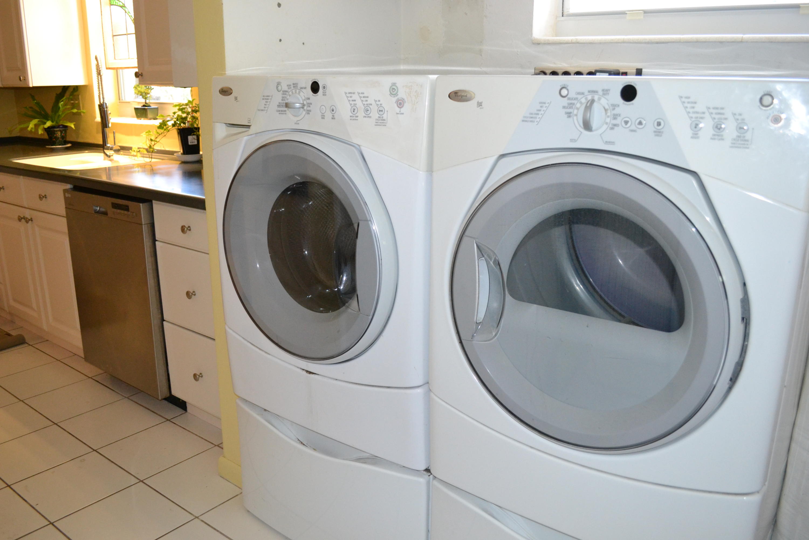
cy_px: 270
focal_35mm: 30
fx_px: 674
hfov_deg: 61.9
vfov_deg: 43.6
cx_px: 404
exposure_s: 1/60
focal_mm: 20
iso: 2000
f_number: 3.8
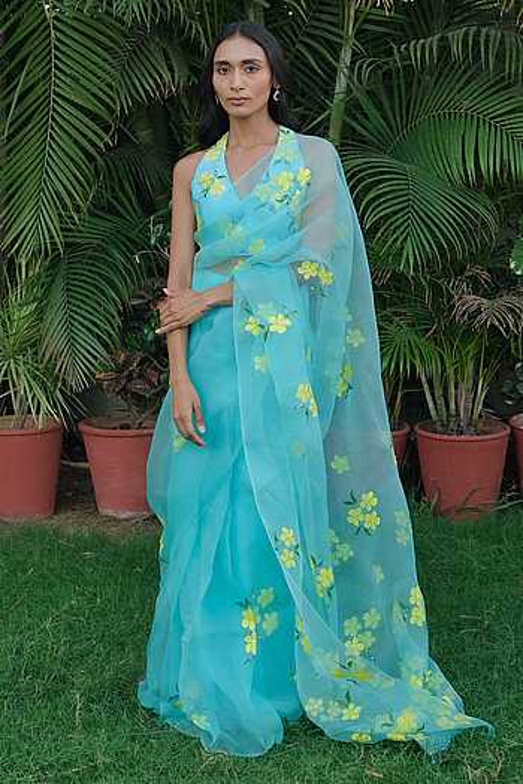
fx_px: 959
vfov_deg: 44.5
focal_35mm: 44
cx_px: 262
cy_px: 392
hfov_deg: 30.5
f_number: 4
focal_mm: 29.2
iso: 500
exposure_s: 1/250
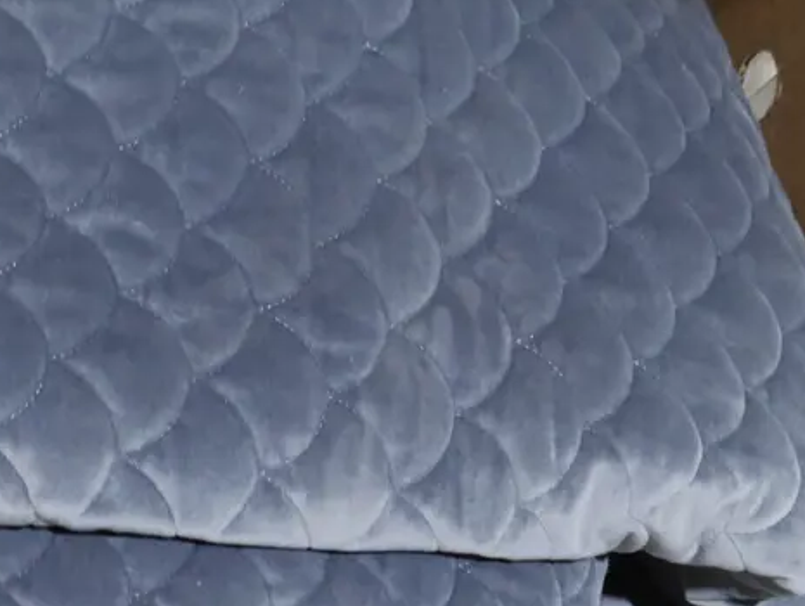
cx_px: 168
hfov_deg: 22.0
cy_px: 359
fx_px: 2049
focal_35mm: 88
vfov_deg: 16.8
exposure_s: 1/60
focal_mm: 20
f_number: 4.5
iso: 640
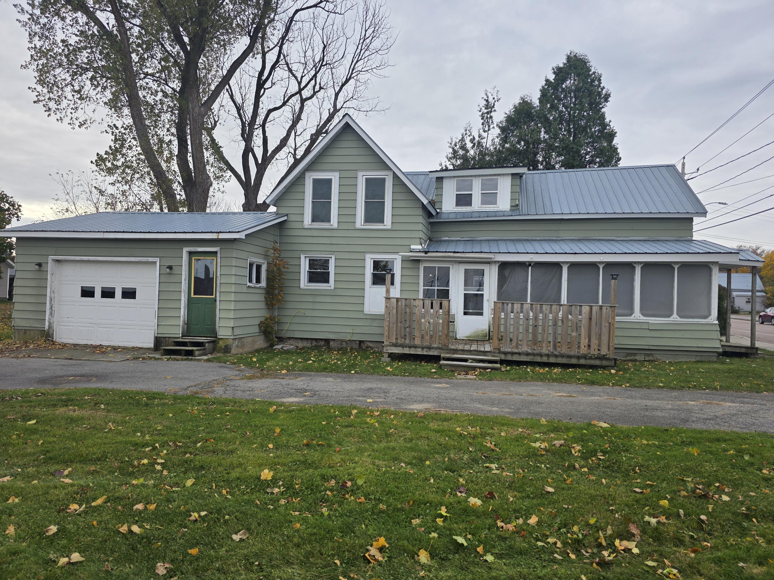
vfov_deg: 58.9
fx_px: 514
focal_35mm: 23
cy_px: 290
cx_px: 387
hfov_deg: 73.9
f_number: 1.7
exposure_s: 1/359
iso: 25
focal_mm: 6.3
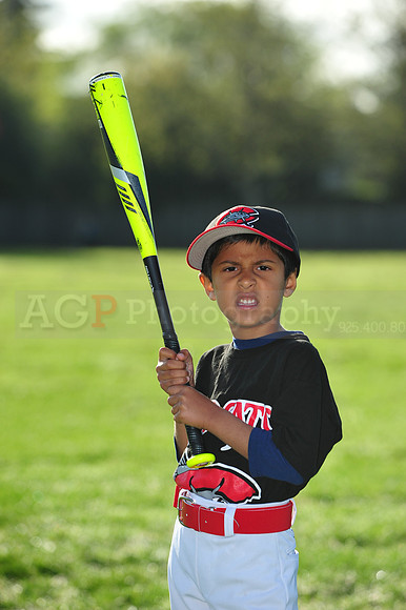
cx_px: 203
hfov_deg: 8.8
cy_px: 305
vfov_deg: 13.3
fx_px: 2625
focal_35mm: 155
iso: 400
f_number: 5
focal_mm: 155
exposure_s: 1/1600
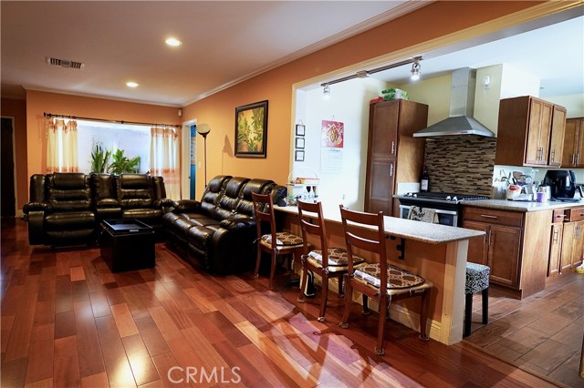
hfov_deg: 84.0
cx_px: 292
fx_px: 324
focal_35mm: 20
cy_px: 194
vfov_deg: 61.9
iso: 1600
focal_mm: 20
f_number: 2
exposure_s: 1/160
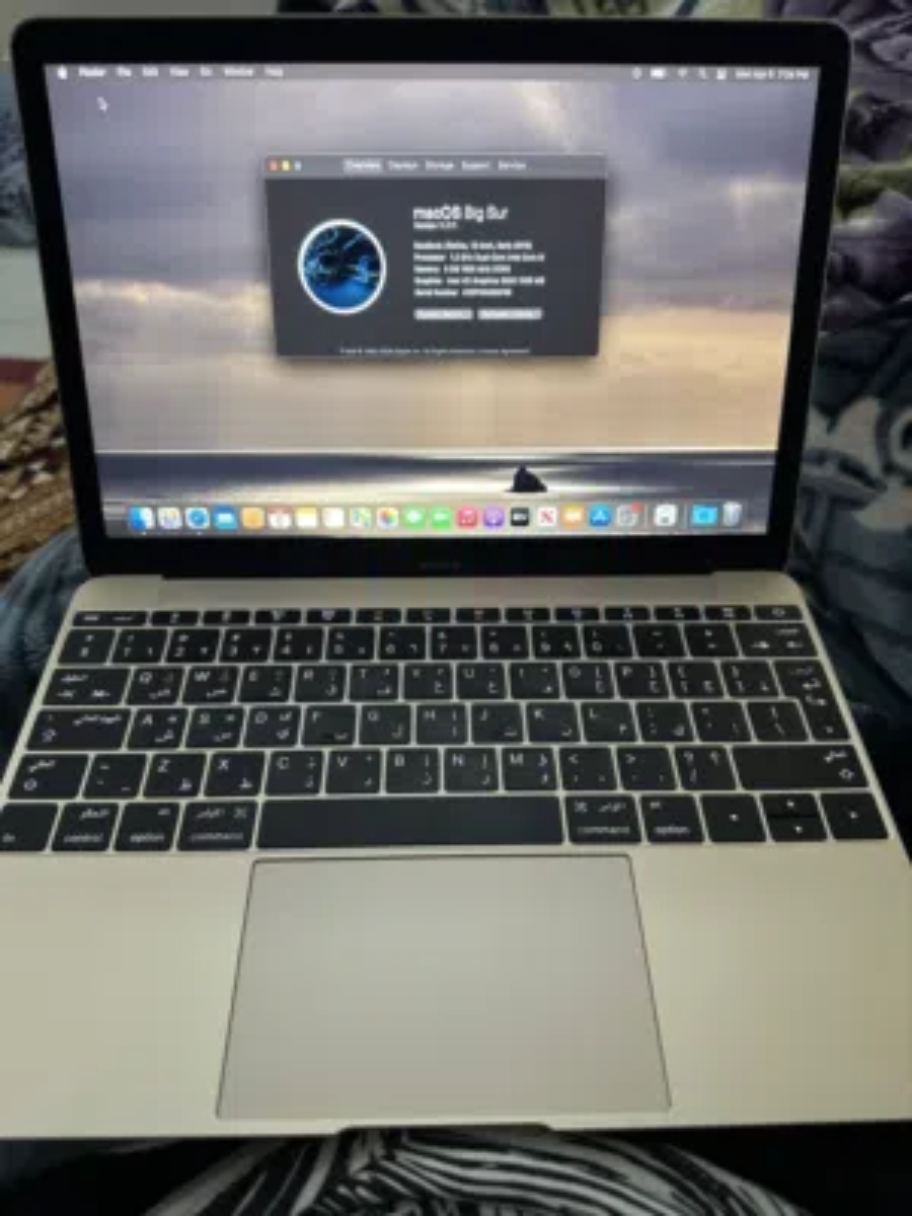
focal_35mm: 24
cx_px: 456
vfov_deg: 71.6
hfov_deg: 56.8
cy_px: 608
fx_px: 843
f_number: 1.78
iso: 320
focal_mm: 6.86
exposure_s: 1/50
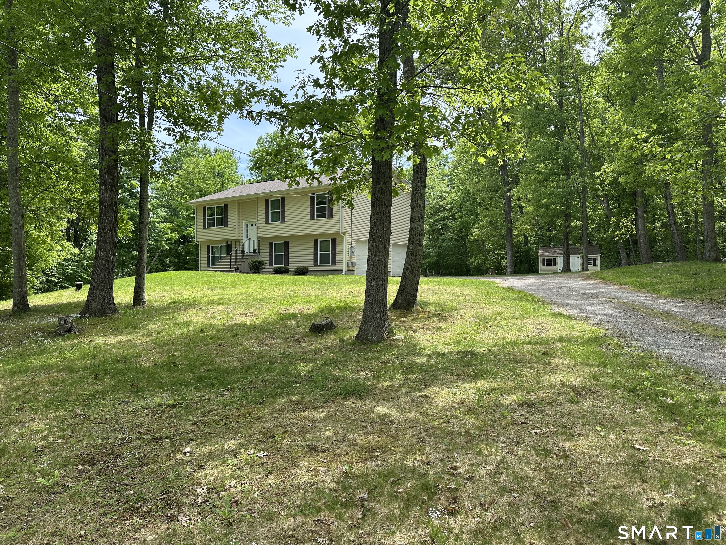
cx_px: 363
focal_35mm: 24
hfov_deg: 71.6
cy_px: 272
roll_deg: -0.4
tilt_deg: +0.4
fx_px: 503
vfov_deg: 56.8
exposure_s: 1/1256
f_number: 1.78
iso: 80
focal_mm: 6.86
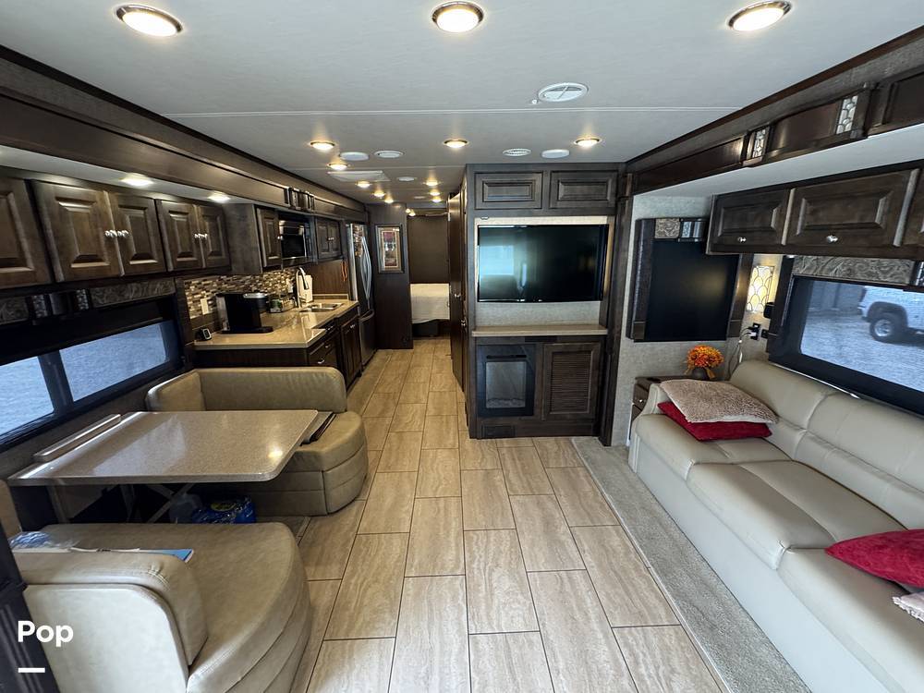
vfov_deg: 85.7
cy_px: 346
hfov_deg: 102.1
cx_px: 462
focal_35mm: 14
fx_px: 374
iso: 320
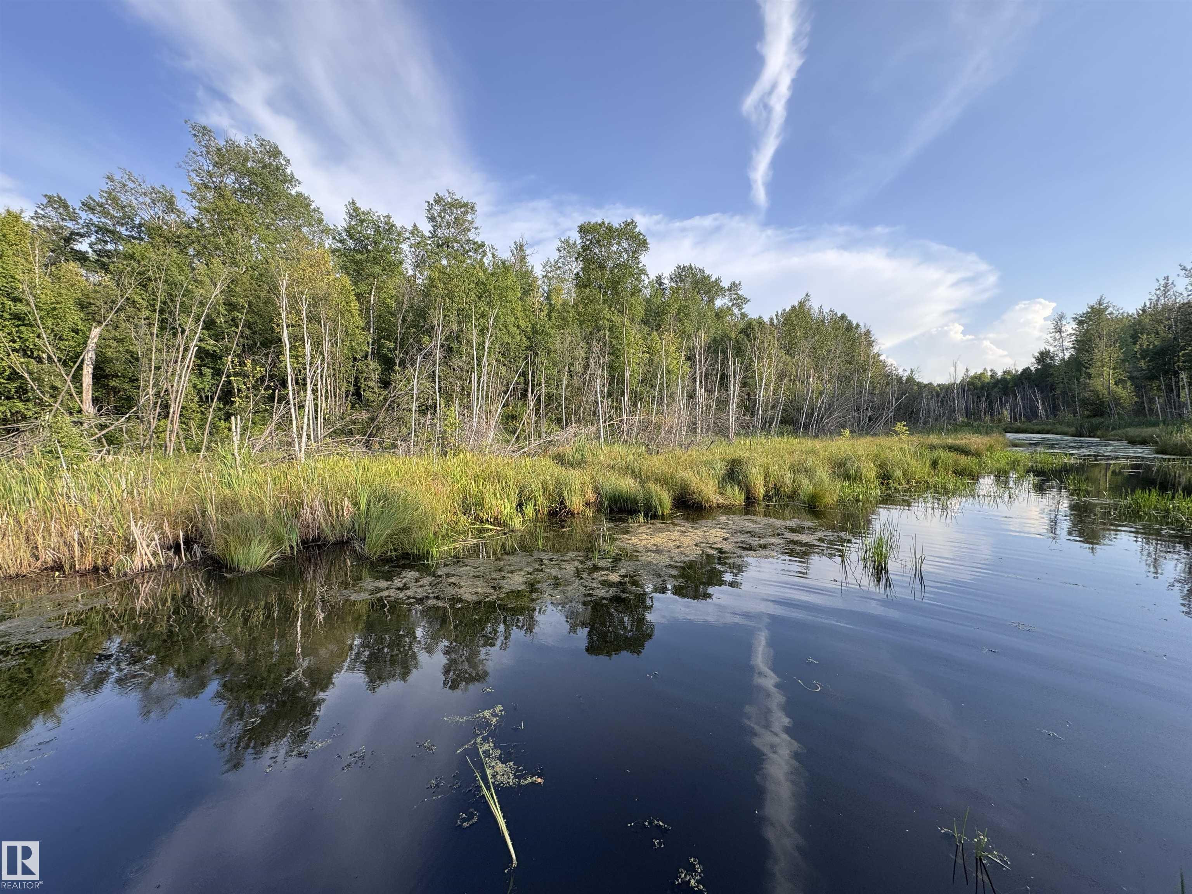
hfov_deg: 102.1
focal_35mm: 14
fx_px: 482
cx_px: 596
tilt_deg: -1.1
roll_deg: +1.3
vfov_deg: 85.7
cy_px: 447
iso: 40
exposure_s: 1/476
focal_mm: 2.22
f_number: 2.2
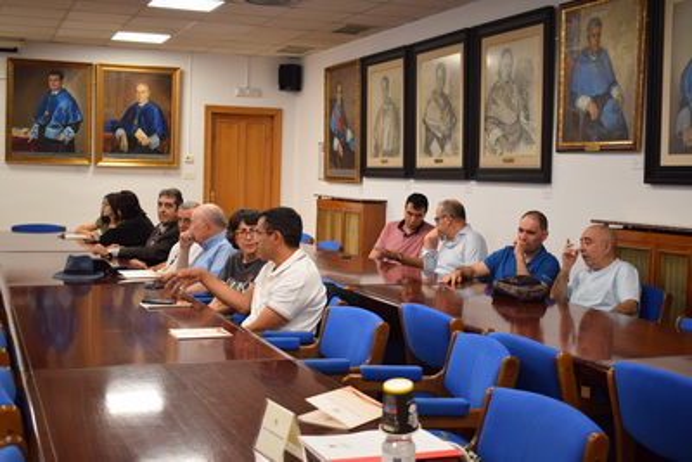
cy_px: 231
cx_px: 346
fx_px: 923
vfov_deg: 28.1
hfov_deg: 41.1
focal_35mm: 48
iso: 400
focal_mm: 32
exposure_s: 1/40
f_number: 4.5
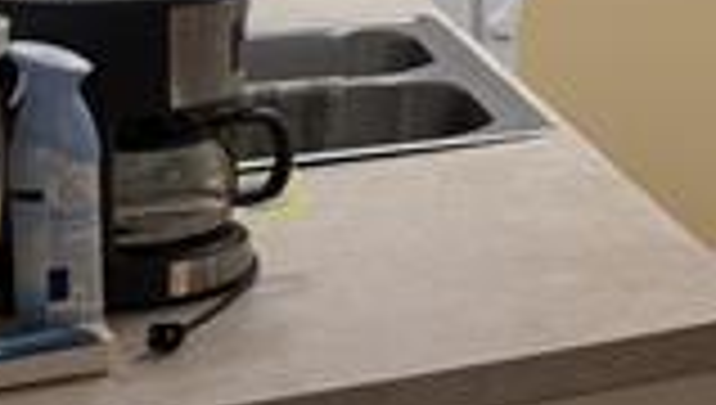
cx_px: 1369
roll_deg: -0.6
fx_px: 1996
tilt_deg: -3.0
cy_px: -284
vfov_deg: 11.0
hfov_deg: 16.3
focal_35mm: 105
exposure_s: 1/120
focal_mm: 6.76
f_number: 1.78
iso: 160
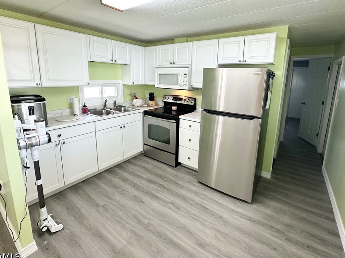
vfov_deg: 74.1
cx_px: 179
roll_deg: -0.9
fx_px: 169
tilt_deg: -9.7
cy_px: 107
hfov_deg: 91.0
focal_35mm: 17
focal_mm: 2.22
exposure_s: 1/120
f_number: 2.2
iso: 200
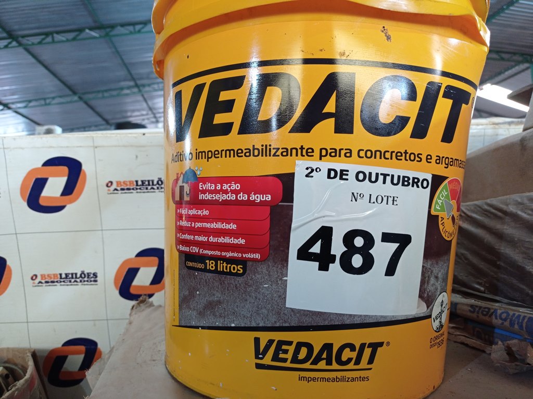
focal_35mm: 28
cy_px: 200
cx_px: 266
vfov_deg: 49.7
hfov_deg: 63.5
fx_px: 431
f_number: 1.79
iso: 390
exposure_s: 1/24
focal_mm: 4.7
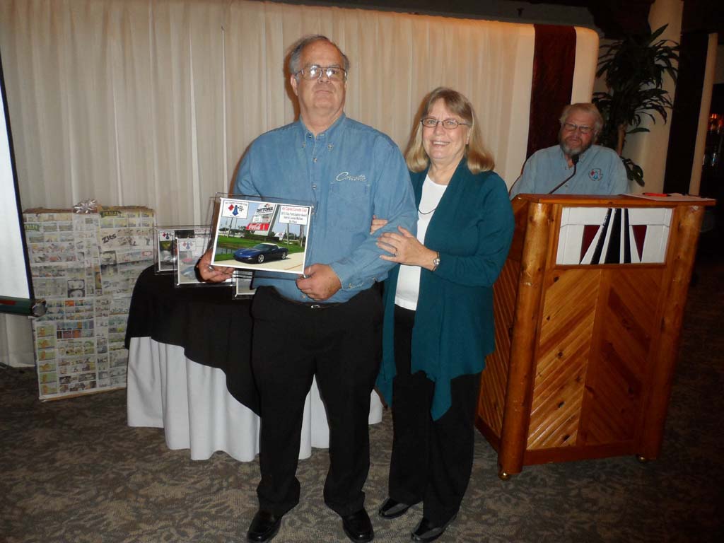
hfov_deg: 71.6
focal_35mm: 24
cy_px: 272
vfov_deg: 56.8
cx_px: 362
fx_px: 502
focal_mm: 4
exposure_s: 1/30
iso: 240
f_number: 3.2
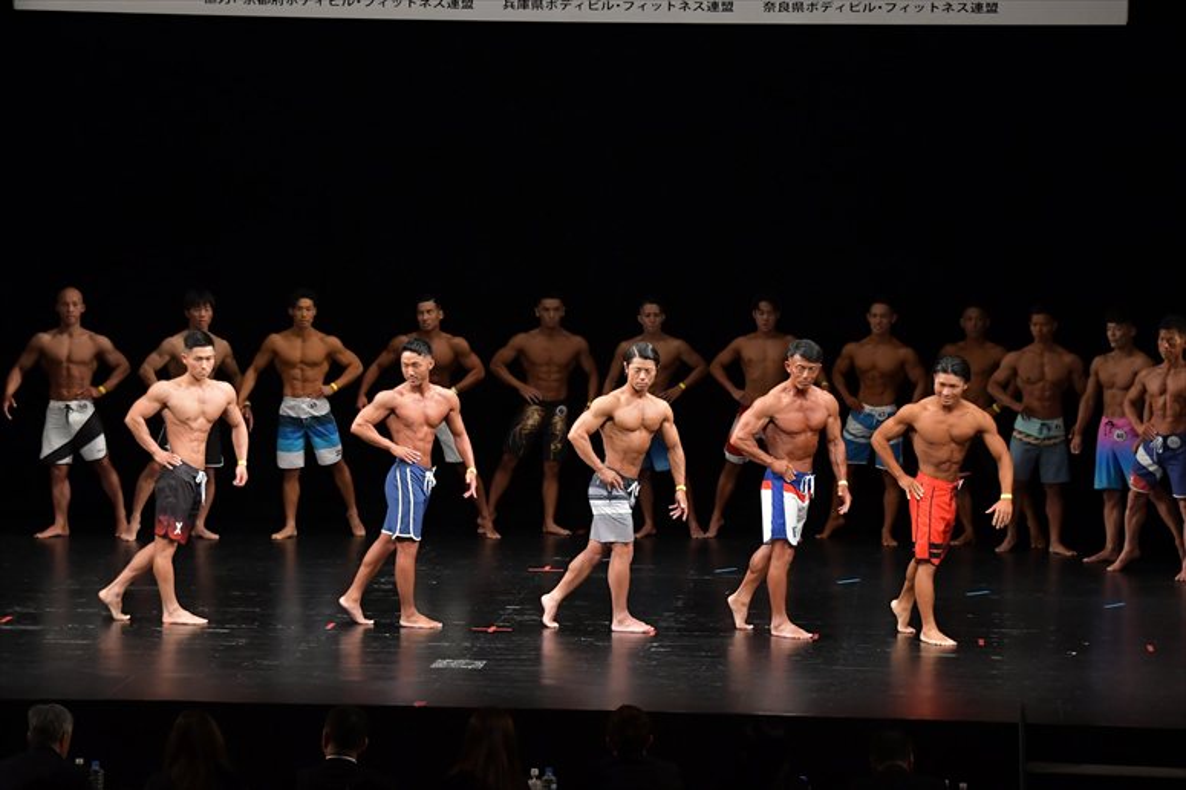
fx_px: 4182
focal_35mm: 127
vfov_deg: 10.8
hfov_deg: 16.1
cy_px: 395
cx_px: 593
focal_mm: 85
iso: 3200
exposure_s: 1/400
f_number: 5.6
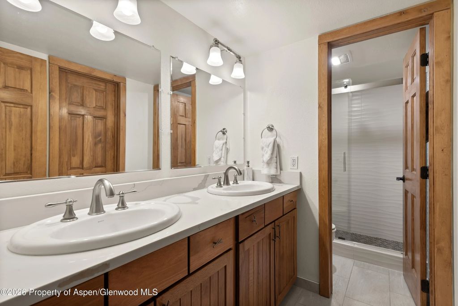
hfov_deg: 93.3
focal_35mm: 17
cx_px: 229
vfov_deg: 70.5
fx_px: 216
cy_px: 153
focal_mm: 17
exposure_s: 1/4
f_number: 7.1
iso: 320
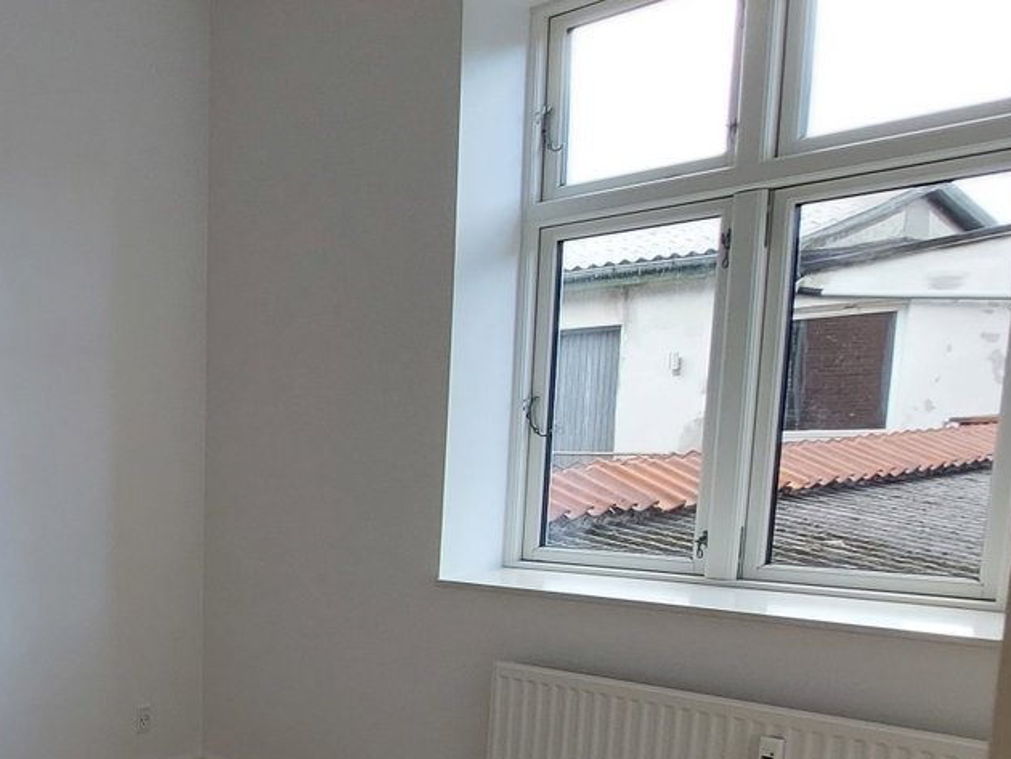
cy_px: 578
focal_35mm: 33
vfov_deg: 41.6
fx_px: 964
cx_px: -228
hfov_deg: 38.8
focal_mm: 1.74
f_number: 2.2
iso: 64
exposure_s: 1/50
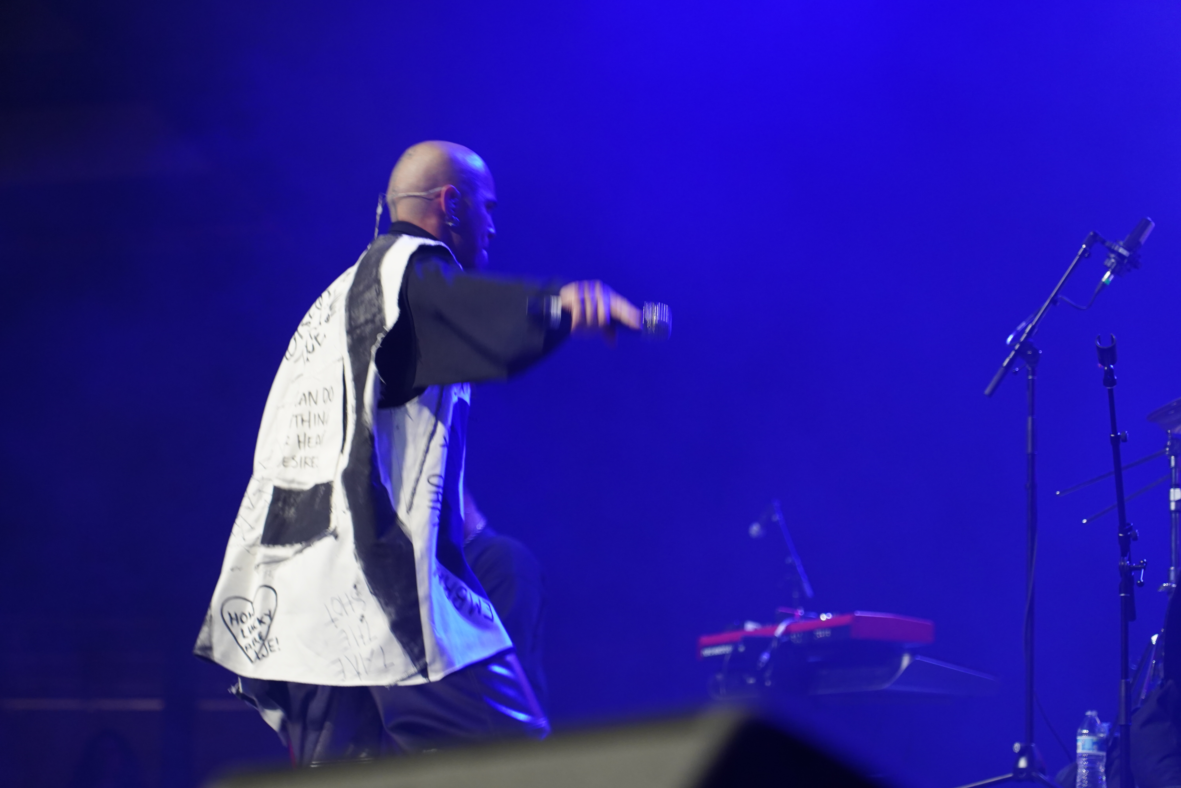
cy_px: 394
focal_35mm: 105
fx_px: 3444
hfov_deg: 19.5
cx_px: 590
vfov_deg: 13.0
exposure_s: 1/160
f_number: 4
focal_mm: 105
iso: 2000
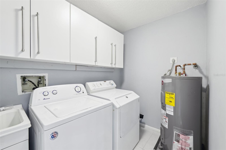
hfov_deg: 104.3
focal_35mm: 14
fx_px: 88
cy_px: 75
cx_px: 113
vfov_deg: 81.2
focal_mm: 14
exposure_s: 1/6
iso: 400
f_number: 8
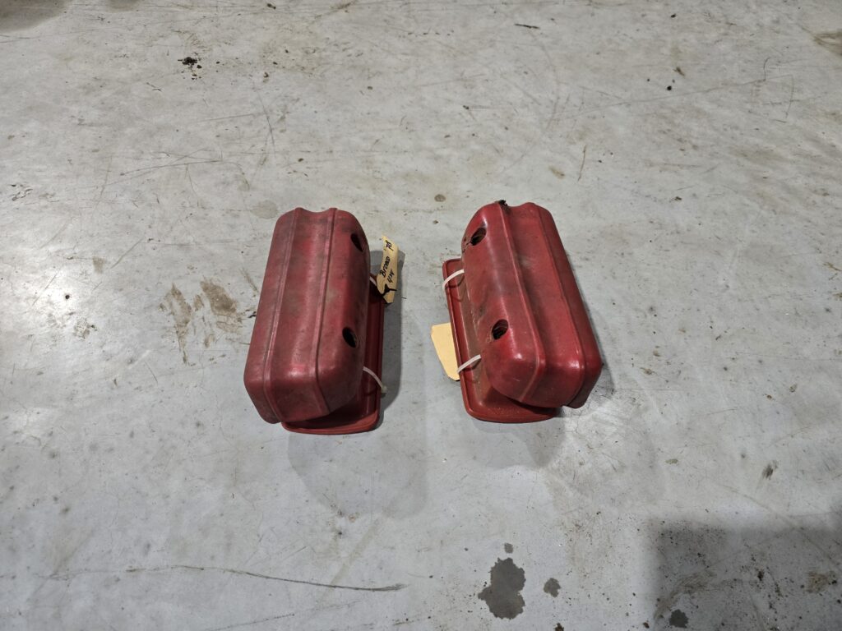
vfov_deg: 58.9
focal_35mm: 23
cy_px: 316
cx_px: 421
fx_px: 559
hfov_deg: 73.9
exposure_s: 1/100
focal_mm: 6.3
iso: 320
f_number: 1.7
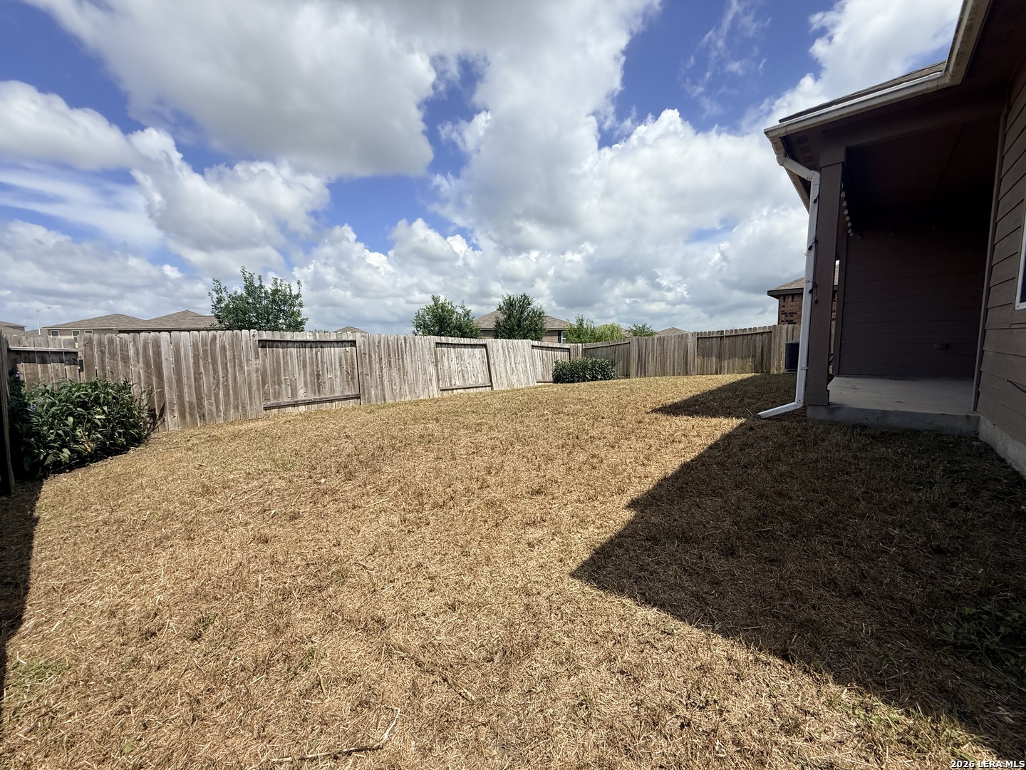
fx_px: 415
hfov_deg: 102.1
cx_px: 513
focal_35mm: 14
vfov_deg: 85.7
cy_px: 385
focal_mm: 2.22
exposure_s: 1/3125
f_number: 2.2
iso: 50
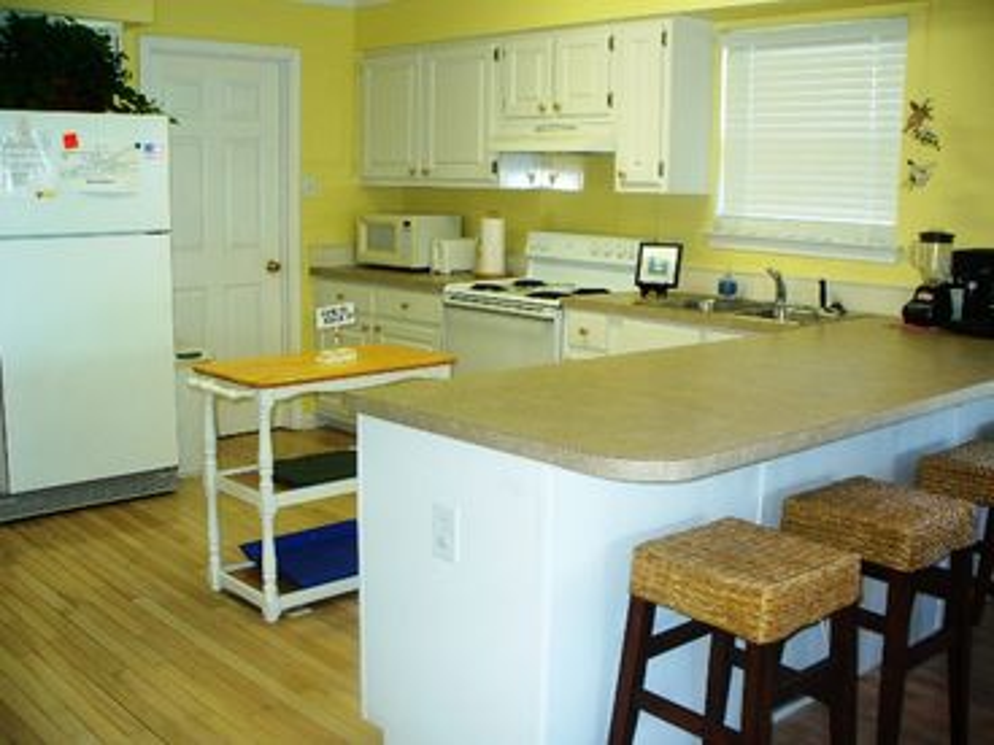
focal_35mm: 37
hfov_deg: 50.1
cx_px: 497
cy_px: 372
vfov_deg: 38.7
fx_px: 1062
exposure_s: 1/60
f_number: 2.8
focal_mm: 6.1
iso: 200
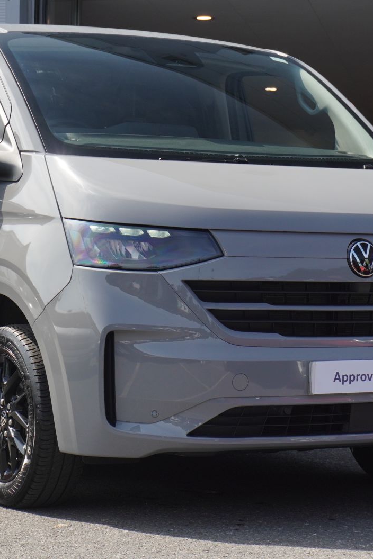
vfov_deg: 19.1
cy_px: 278
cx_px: 160
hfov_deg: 12.8
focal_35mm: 107
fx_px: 1659
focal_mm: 47
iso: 400
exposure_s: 1/640
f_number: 6.3
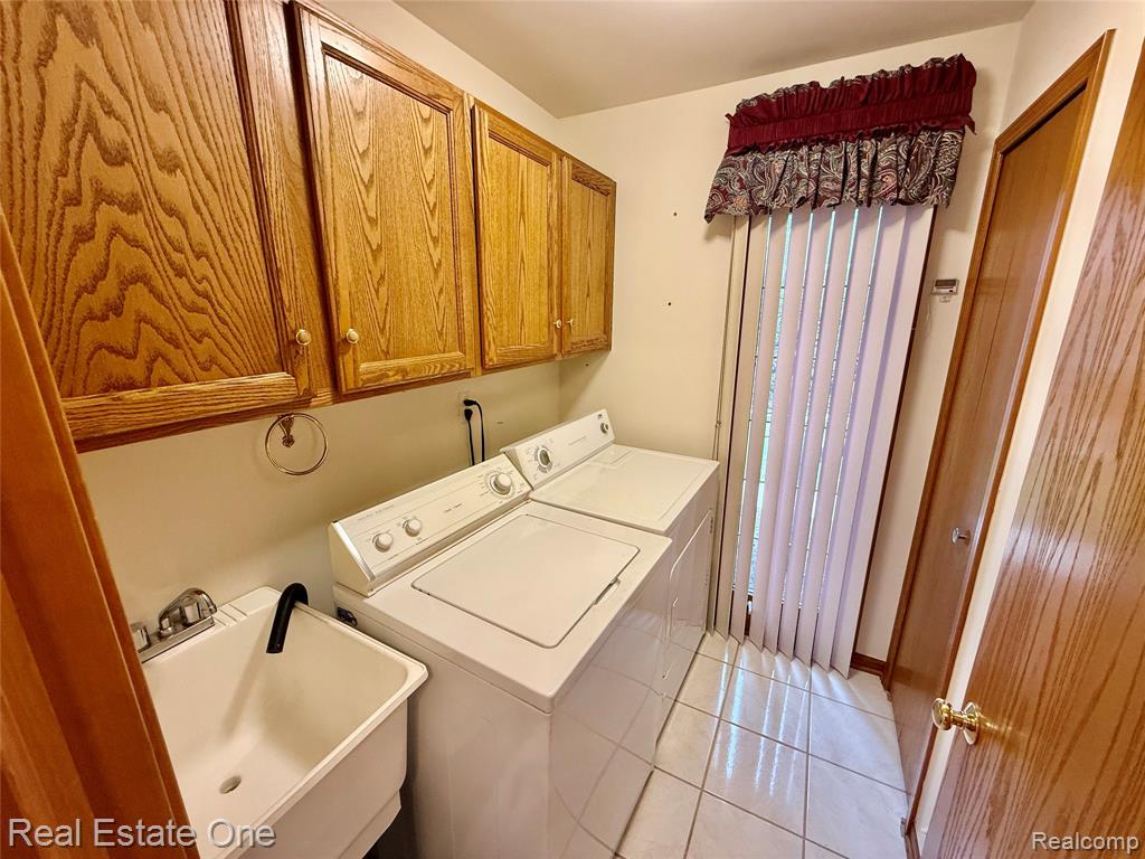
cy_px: 430
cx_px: 572
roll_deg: +0.2
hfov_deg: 102.1
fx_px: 463
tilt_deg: -14.3
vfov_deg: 85.7
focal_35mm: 14
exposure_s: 1/60
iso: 200
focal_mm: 2.22
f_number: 2.2
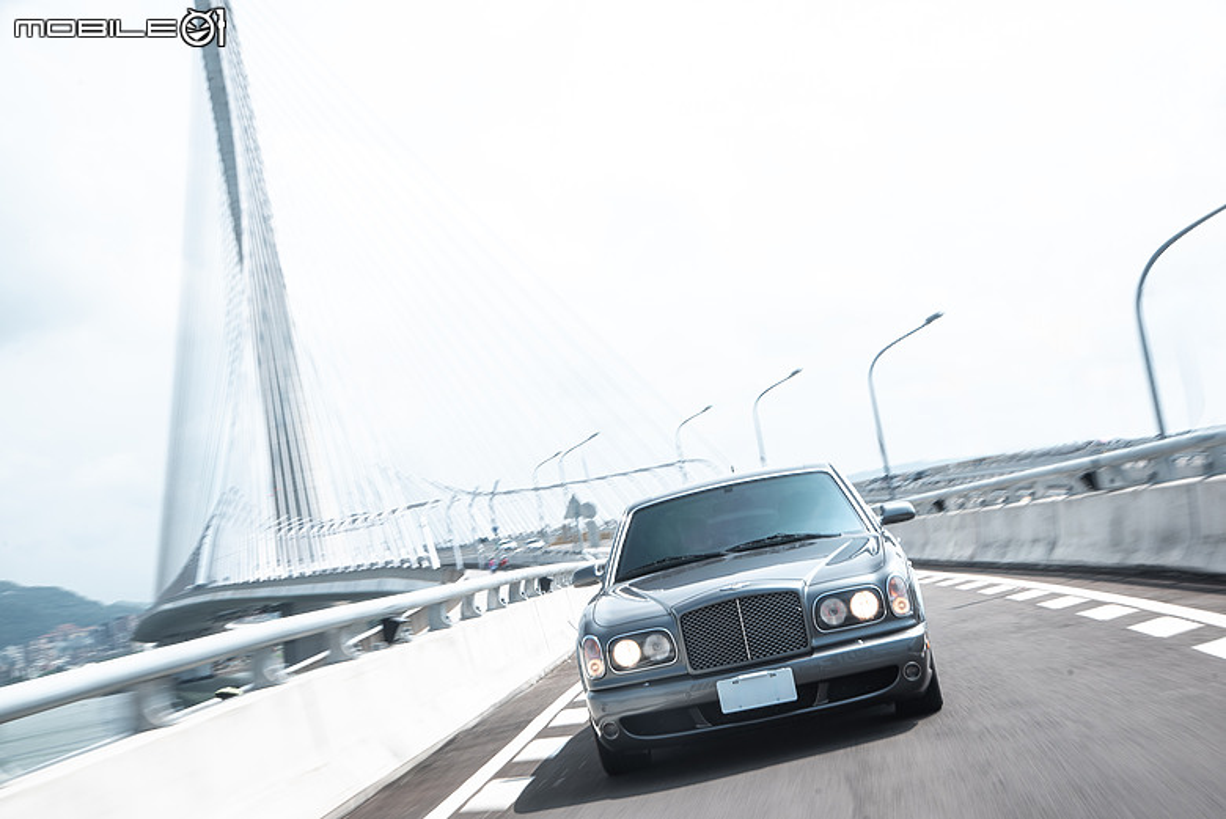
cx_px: 613
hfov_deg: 34.5
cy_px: 410
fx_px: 1976
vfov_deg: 23.4
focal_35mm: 58
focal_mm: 58
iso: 100
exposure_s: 1/30
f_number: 6.3
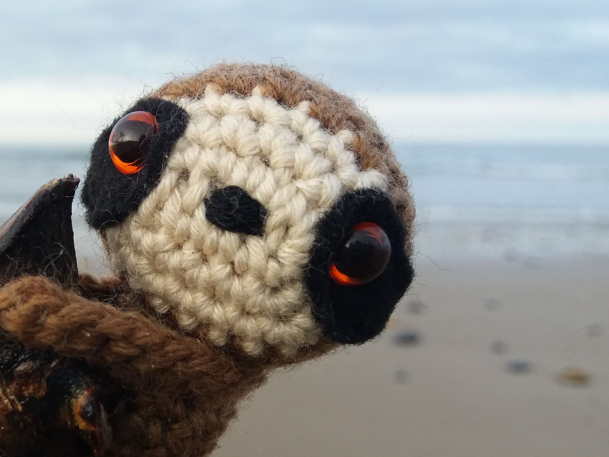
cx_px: 106
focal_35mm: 48
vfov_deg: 30.1
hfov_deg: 37.9
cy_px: 292
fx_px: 844
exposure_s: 1/100
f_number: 1.9
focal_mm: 3.7
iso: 80
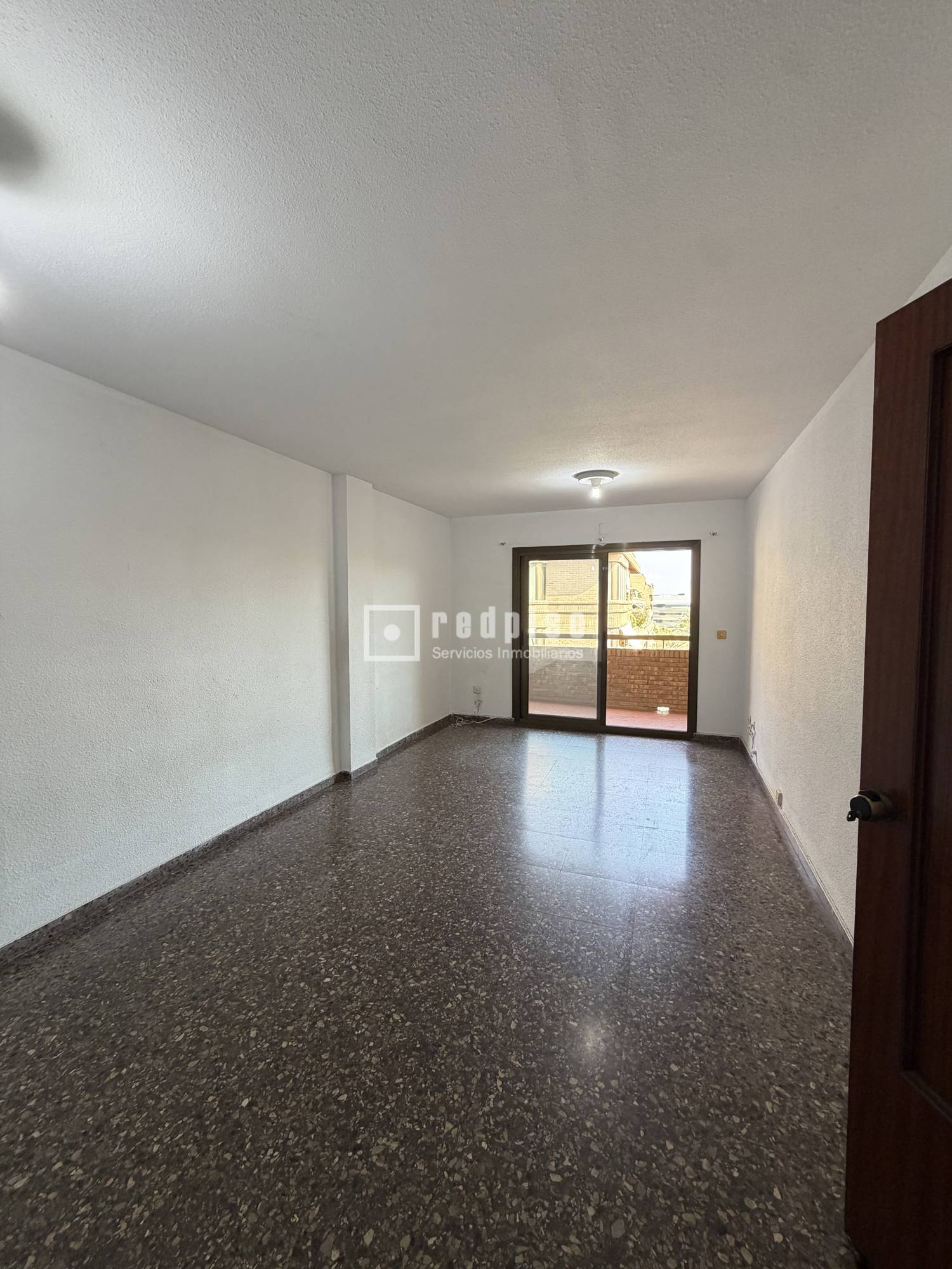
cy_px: 634
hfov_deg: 85.7
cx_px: 476
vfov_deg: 102.1
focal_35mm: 14
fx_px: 513
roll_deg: +0.9
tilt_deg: -2.9
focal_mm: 2.22
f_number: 2.2
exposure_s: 1/121
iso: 160
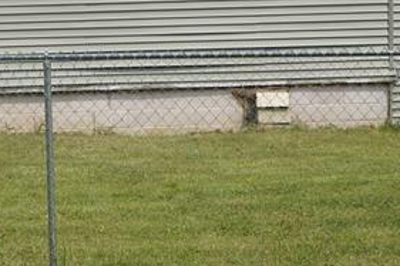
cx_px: 73
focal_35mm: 113
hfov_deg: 17.9
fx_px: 1255
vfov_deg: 12.0
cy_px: 4
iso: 1000
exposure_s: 1/3200
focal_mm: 31
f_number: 6.3
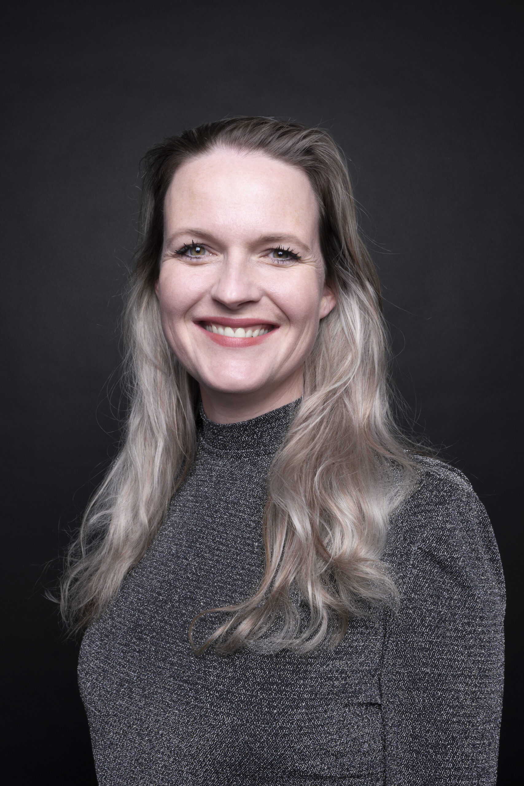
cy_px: 393
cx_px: 262
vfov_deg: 61.9
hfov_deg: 43.6
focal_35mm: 30
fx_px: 655
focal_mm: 20
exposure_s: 1/100
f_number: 13
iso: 200
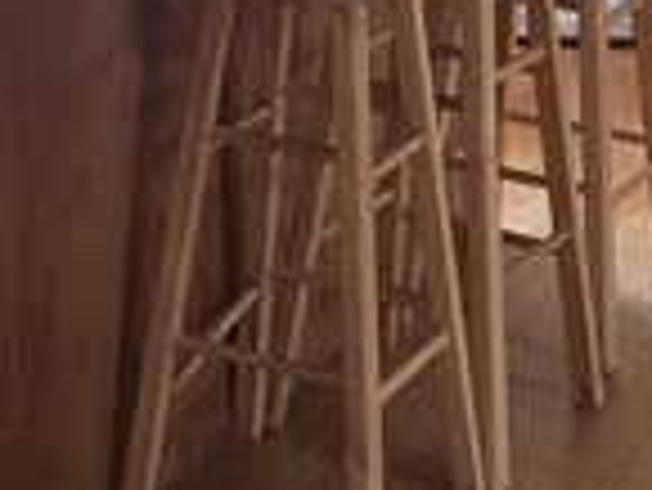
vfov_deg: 11.2
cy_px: -238
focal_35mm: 128
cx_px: 0
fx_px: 2413
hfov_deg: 15.1
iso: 40
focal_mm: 4.15
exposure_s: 1/30
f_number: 2.2
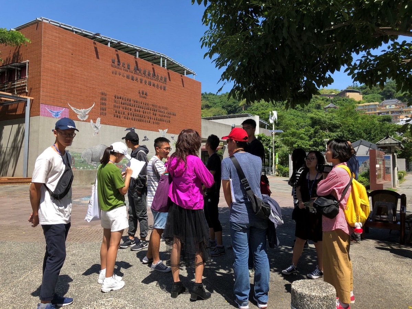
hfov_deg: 63.4
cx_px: 206
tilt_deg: +2.9
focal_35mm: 28
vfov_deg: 49.7
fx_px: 333
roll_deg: -0.5
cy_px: 154
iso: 20
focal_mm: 3.99
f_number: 1.8
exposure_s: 1/1171
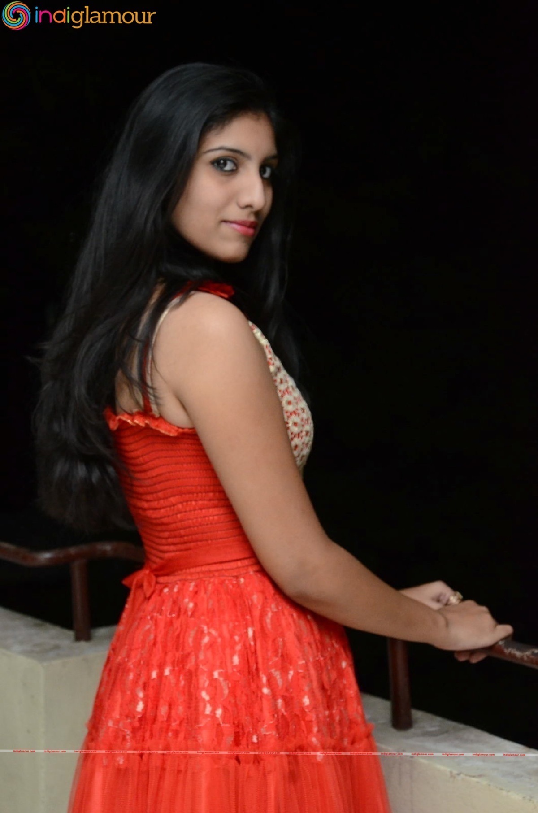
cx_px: 269
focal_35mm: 87
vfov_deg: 23.4
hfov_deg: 15.6
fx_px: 1960
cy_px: 406
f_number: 5.6
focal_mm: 58
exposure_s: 1/125
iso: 3200
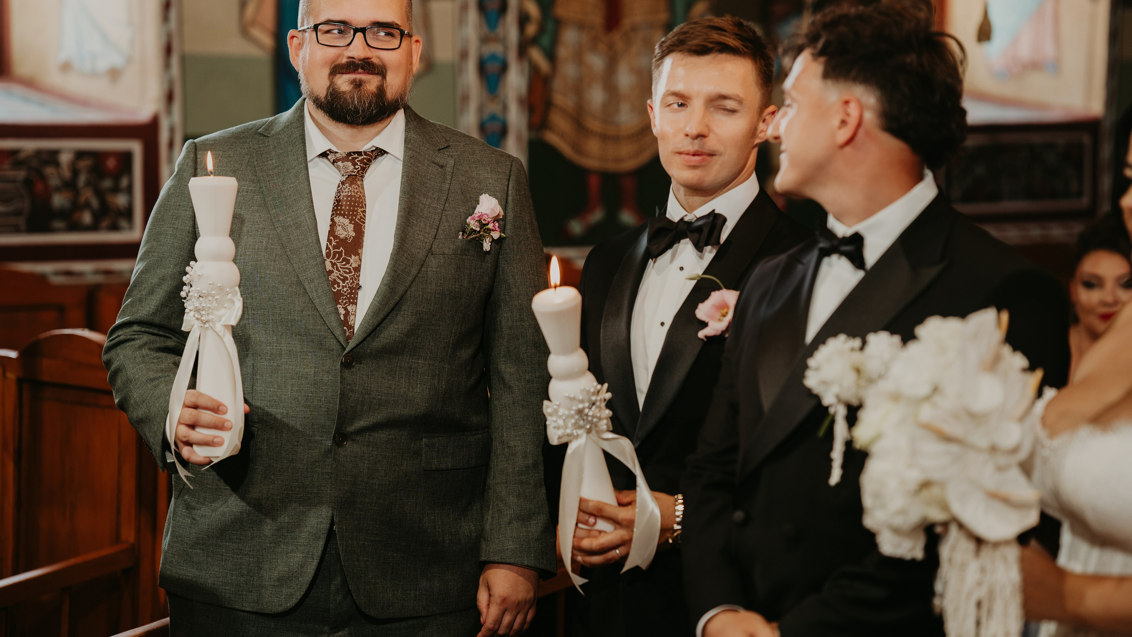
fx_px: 2702
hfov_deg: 23.7
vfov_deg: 13.4
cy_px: 297
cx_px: 566
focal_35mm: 90
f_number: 2
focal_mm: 85
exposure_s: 1/200
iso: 640
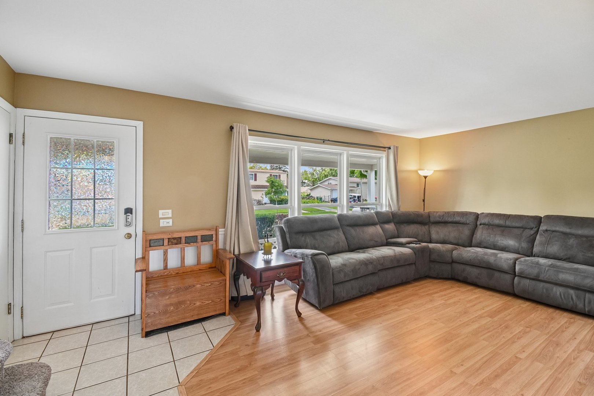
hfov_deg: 100.4
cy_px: 198
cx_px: 297
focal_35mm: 15
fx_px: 247
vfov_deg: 77.3
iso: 125
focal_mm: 10
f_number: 8
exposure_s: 1/15
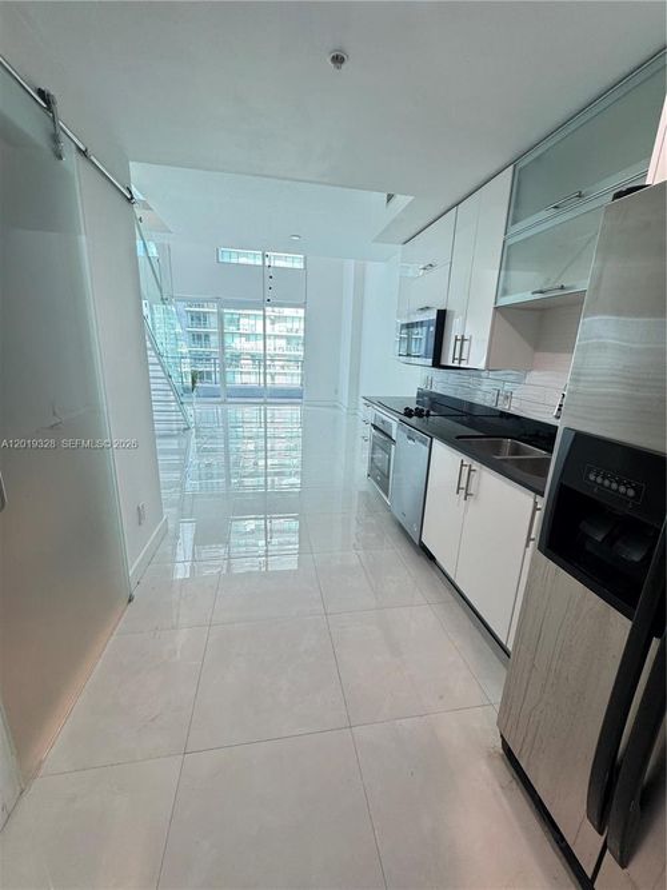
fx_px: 360
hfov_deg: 85.7
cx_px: 334
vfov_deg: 102.1
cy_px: 445
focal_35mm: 14
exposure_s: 1/120
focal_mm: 2.22
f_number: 2.2
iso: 200
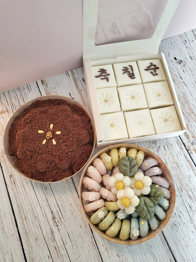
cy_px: 131
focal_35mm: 26
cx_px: 98
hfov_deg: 53.1
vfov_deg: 67.3
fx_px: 196
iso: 200
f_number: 1.8
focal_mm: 4.25
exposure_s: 1/60
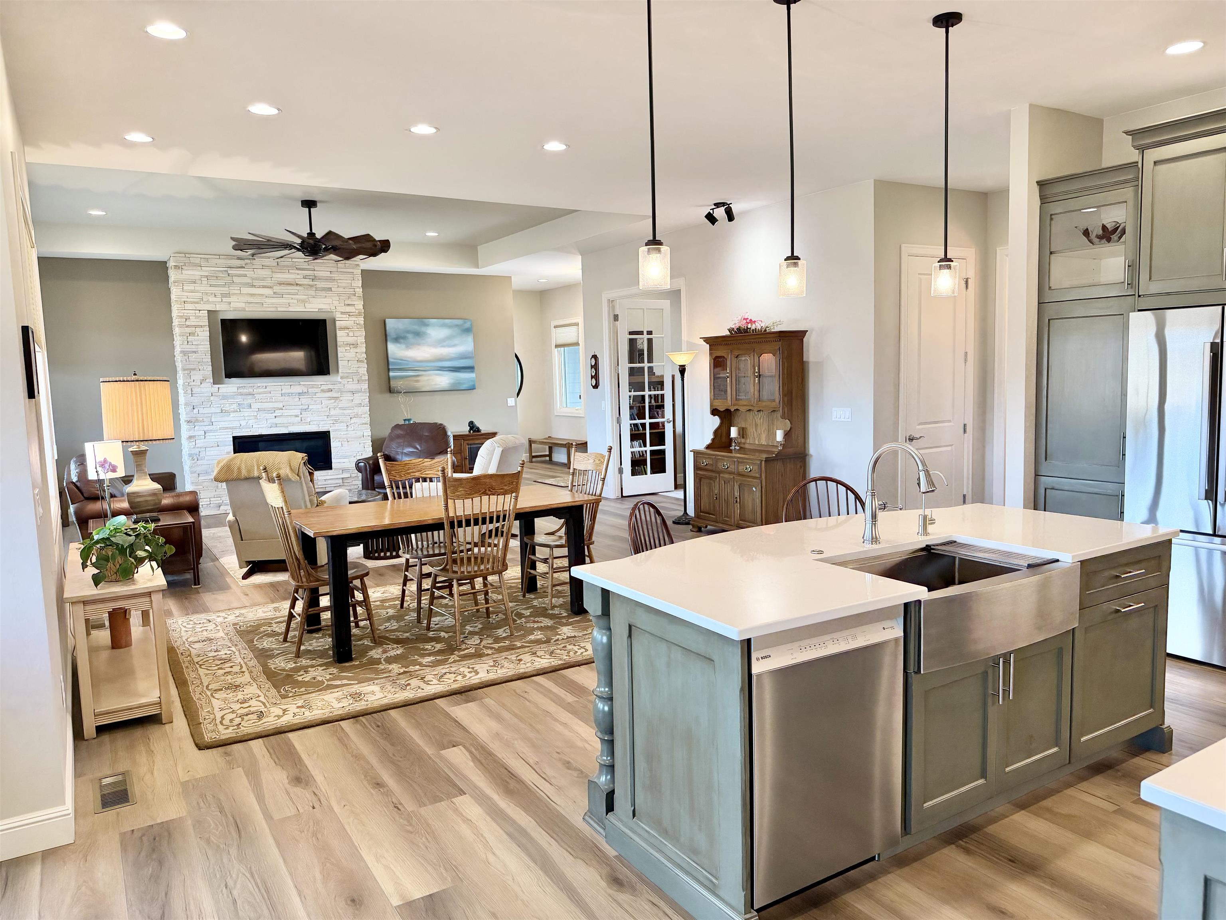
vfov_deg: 56.8
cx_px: 613
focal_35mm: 24
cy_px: 460
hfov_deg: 71.6
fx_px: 850
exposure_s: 1/126
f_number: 1.78
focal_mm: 6.76
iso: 200
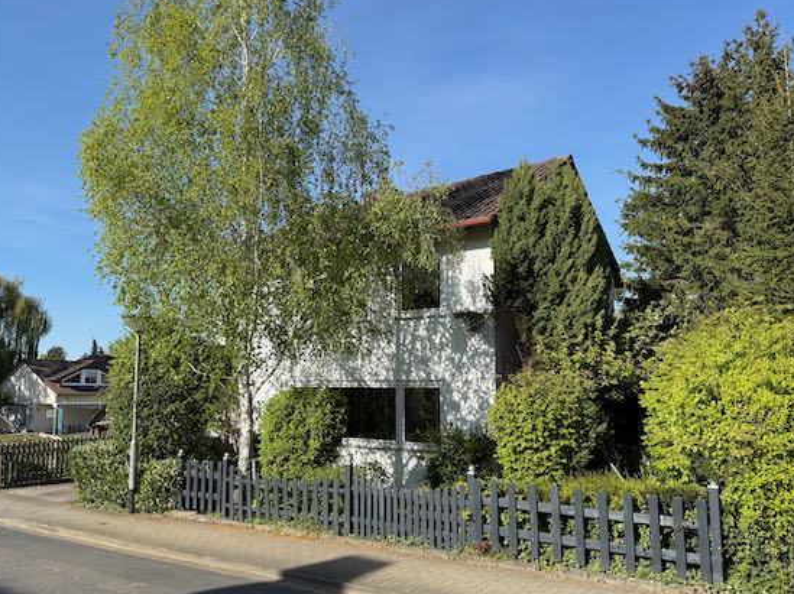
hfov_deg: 63.4
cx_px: 360
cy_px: 328
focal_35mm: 28
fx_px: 642
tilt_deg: +7.0
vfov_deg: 49.6
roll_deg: -1.1
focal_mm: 6.76
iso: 80
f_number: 1.78
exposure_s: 1/2907
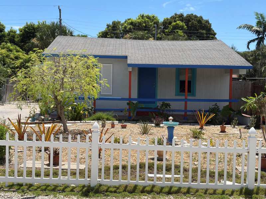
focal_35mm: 52
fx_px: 400
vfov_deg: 28.0
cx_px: 133
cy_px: 100
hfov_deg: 36.8
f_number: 1.6
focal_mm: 5.96
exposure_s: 1/4065
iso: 40
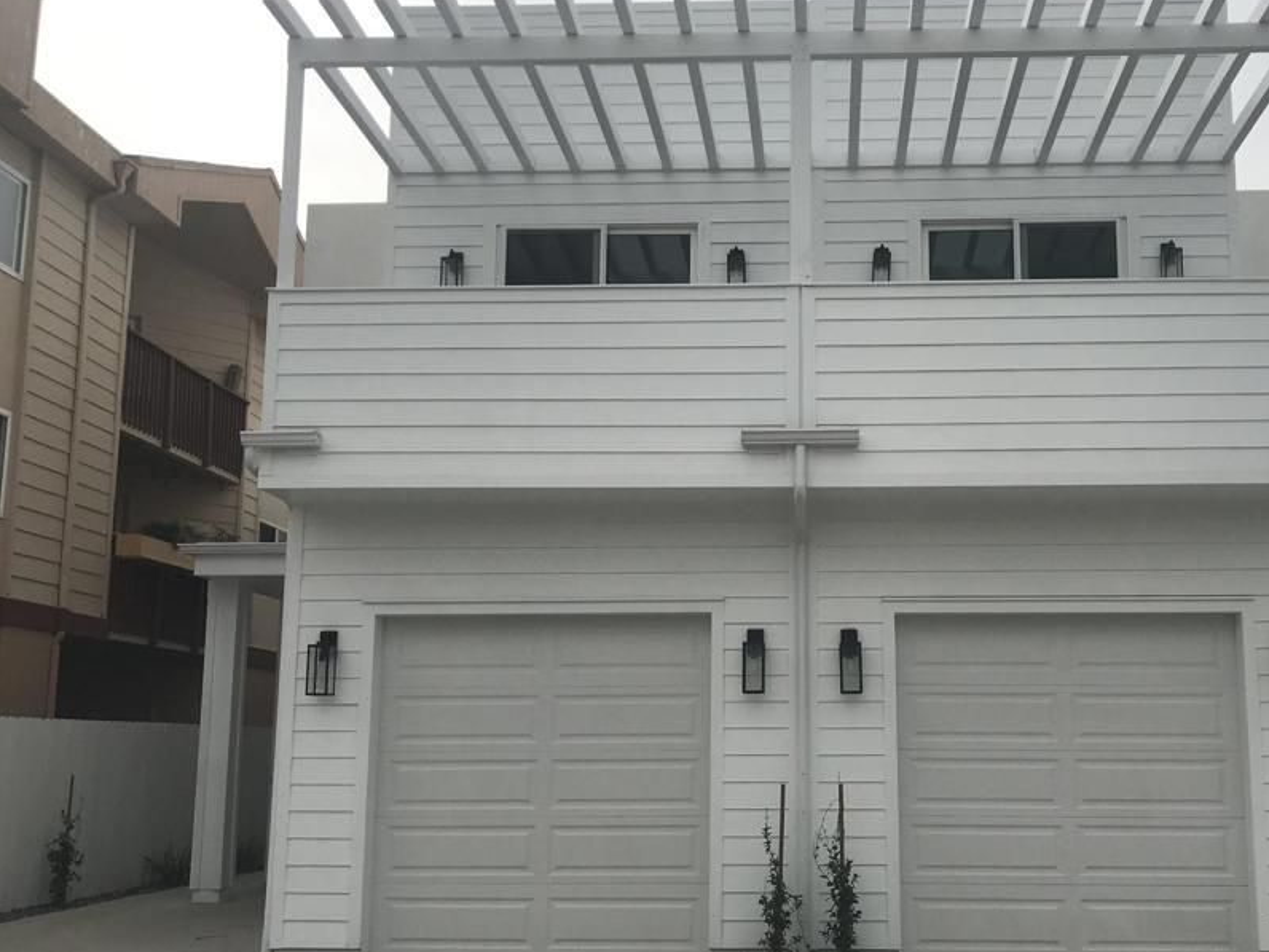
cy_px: 568
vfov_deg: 39.5
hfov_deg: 50.9
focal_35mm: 36
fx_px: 1320
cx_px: 789
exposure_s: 1/4000
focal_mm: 3.99
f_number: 1.8
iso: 20
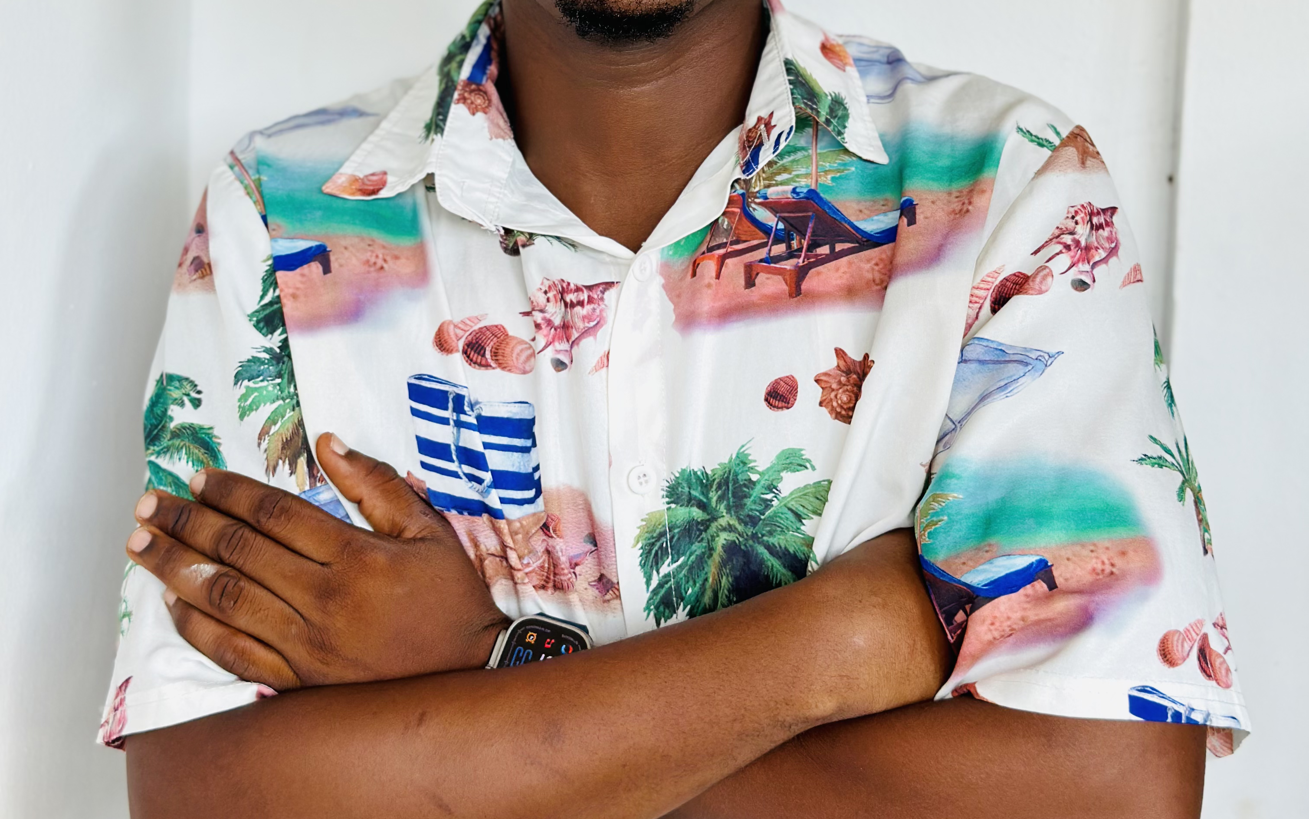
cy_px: 74
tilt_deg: -5.4
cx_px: 655
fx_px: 2426
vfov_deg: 18.8
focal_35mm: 68
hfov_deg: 30.2
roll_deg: -1.3
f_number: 1.78
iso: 100
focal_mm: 6.86
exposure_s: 1/172
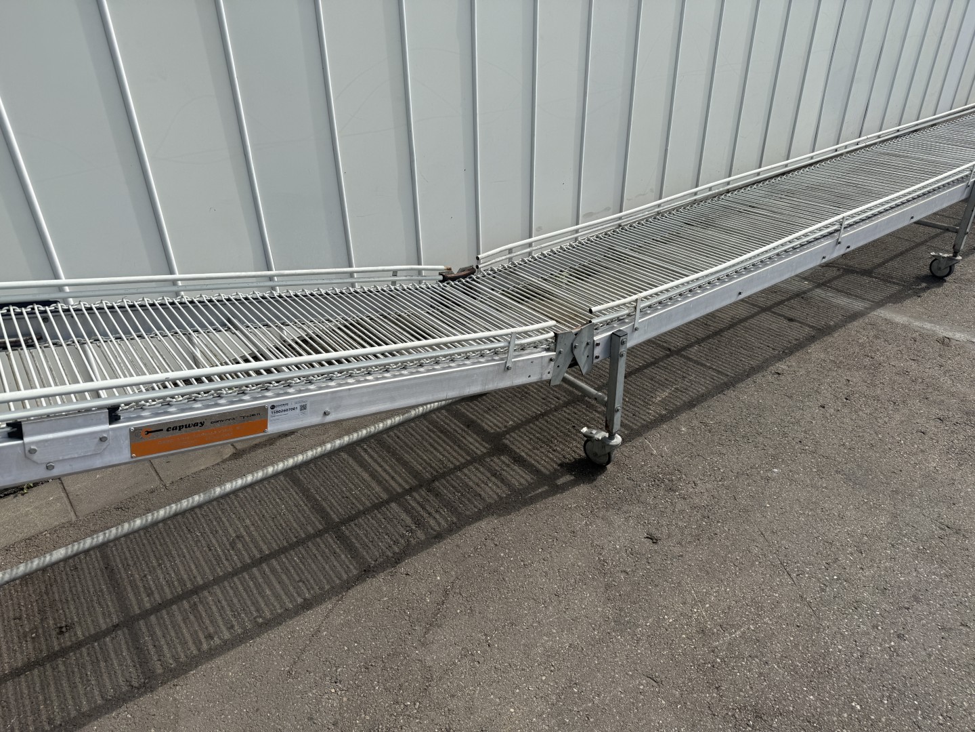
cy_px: 366
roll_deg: +0.6
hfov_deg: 71.6
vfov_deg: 56.8
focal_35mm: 24
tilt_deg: -30.9
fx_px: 676
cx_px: 488
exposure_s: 1/3953
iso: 80
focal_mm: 6.76
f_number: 1.78
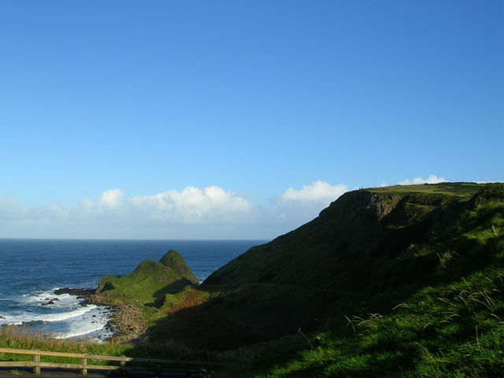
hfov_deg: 49.0
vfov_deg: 37.7
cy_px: 189
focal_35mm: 38
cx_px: 252
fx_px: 553
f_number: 5.6
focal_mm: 5.8
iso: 50
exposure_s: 1/325
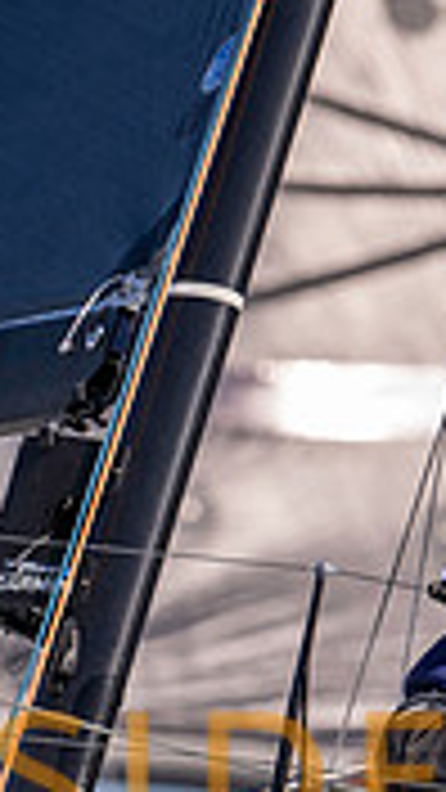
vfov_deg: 1.6
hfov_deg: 0.9
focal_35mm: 1382
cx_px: 518
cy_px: 745
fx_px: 29056
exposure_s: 1/2000
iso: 200
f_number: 5
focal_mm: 400
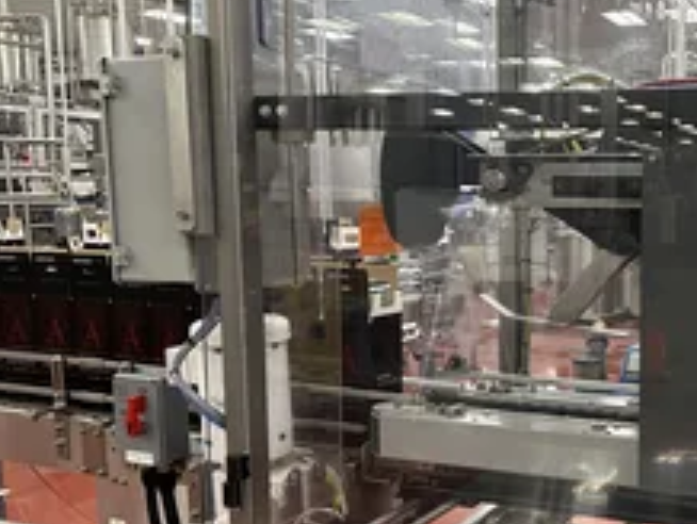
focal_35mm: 44
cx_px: 607
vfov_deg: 32.7
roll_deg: -0.6
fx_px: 887
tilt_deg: -8.8
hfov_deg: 40.2
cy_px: 339
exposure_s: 1/60
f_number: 1.78
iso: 160
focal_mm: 6.86
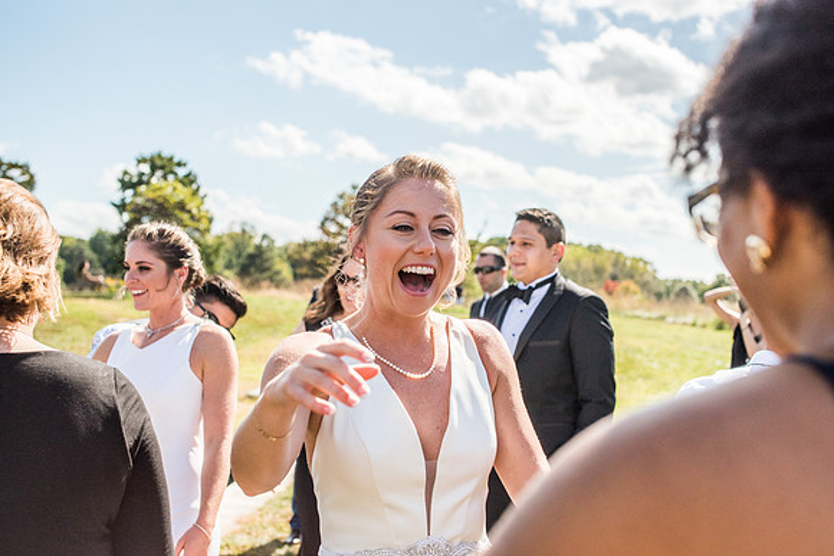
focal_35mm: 50
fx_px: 1159
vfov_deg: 27.0
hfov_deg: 39.6
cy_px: 278
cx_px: 417
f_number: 5
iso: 560
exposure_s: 1/4000
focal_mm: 50
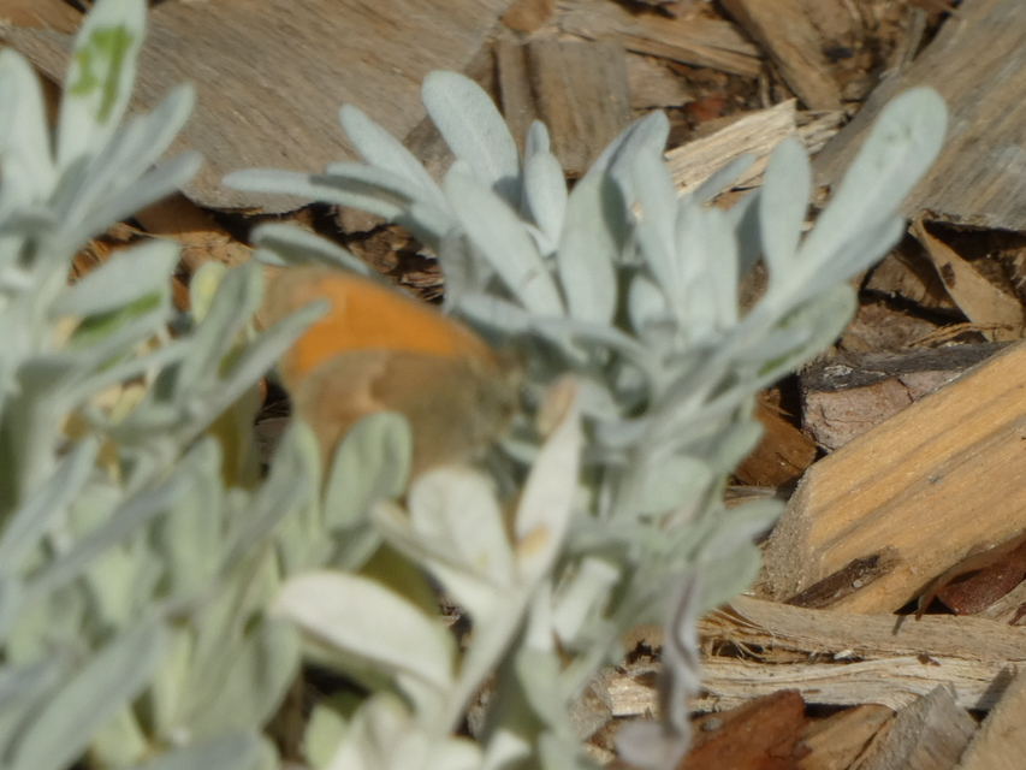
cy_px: 385
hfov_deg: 3.2
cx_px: 513
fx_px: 18438
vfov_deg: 2.4
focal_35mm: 622
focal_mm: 111.5
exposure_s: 1/400
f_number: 5.6
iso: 80
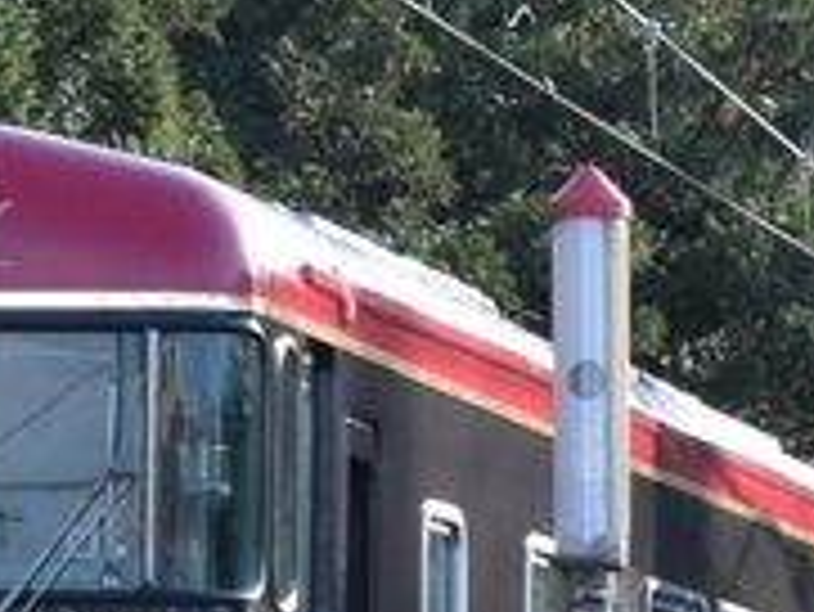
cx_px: -49
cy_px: 947
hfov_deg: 6.0
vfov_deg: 4.5
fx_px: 7789
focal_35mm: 331
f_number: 8
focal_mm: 52
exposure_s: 1/250
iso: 250
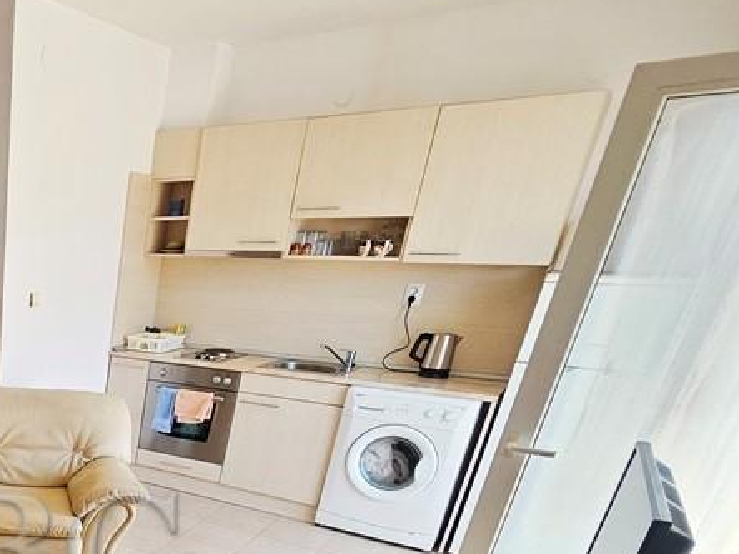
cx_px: -58
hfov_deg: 46.0
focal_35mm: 30
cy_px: 564
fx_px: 640
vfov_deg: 40.5
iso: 50
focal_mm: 1.7
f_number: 2.2
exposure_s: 1/100
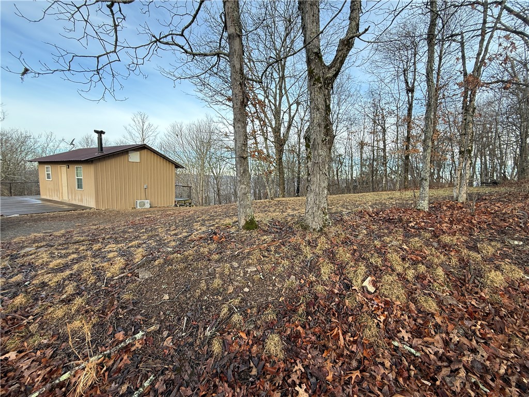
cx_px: 264
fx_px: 214
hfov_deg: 102.1
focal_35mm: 14
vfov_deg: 85.7
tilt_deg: -5.9
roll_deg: -1.8
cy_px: 198
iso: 64
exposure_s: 1/119
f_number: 2.2
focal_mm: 2.22
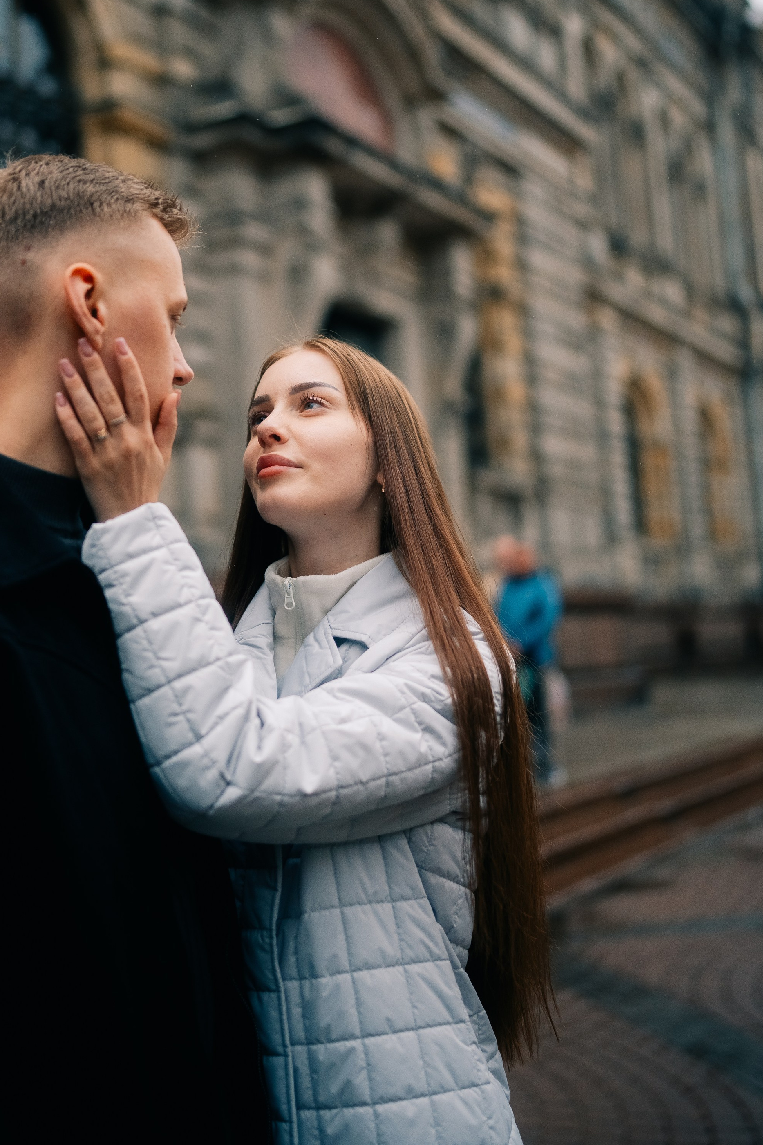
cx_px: 280
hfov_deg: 28.0
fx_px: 1526
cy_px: 464
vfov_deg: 40.9
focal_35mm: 48
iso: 500
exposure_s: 1/2500
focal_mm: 35
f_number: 1.4
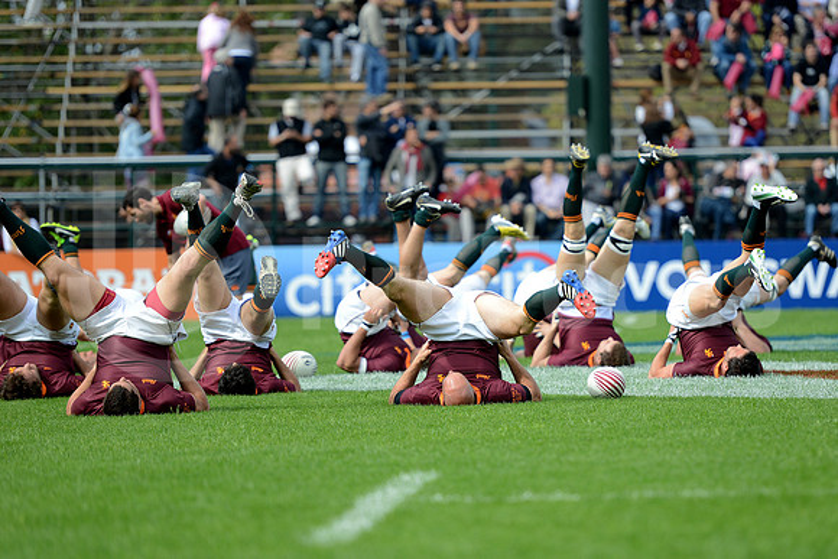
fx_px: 4424
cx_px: 419
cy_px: 280
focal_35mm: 190
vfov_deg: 7.2
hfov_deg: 10.8
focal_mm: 190
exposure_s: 1/1250
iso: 250
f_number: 2.8
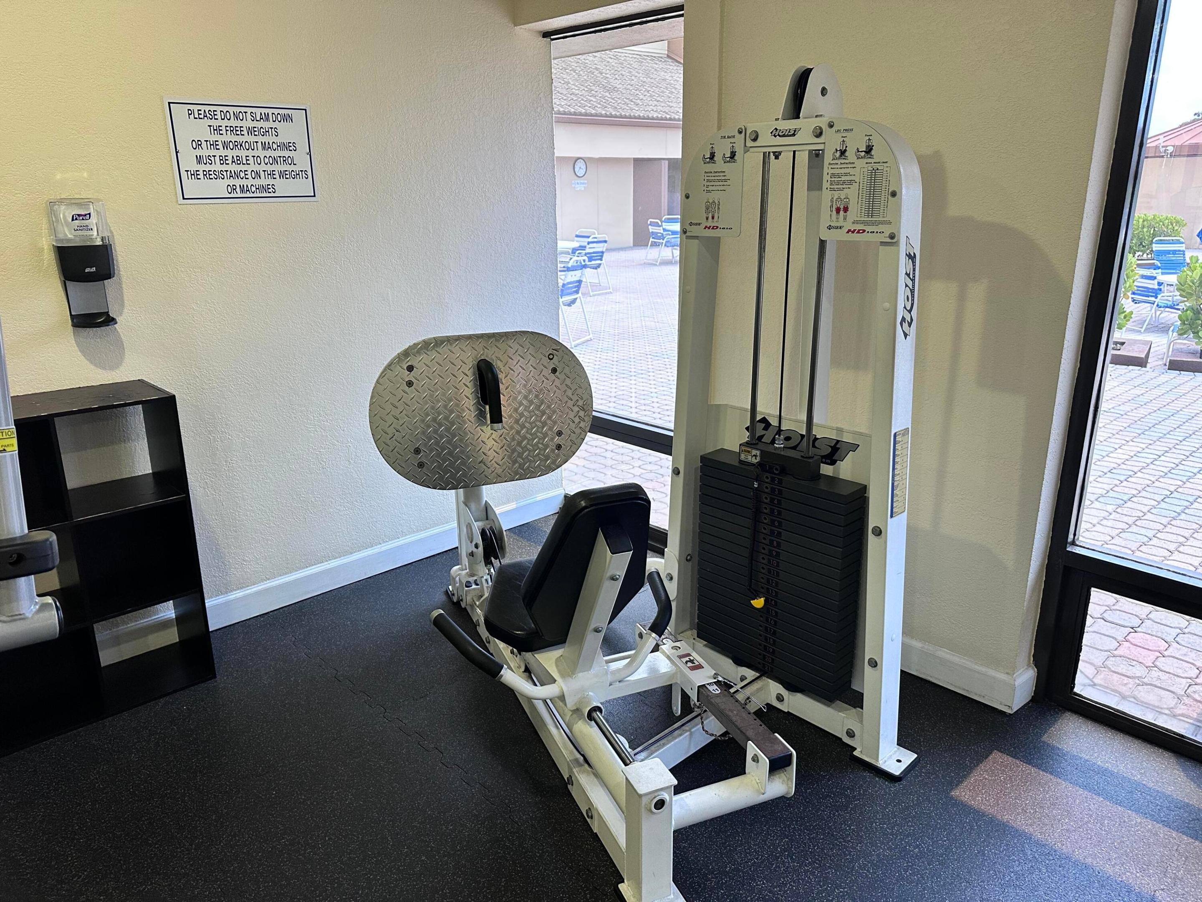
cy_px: 451
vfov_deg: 56.8
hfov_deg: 71.6
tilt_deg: -16.6
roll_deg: -0.2
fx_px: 833
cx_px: 601
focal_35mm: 24
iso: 200
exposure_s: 1/120
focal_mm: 6.86
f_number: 1.78
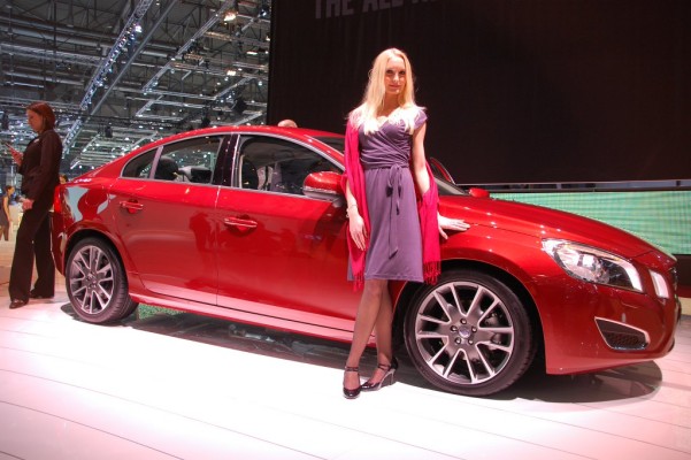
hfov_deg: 57.2
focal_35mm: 33
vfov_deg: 39.9
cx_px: 346
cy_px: 230
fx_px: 633
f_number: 4
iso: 400
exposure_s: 1/60
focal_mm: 22
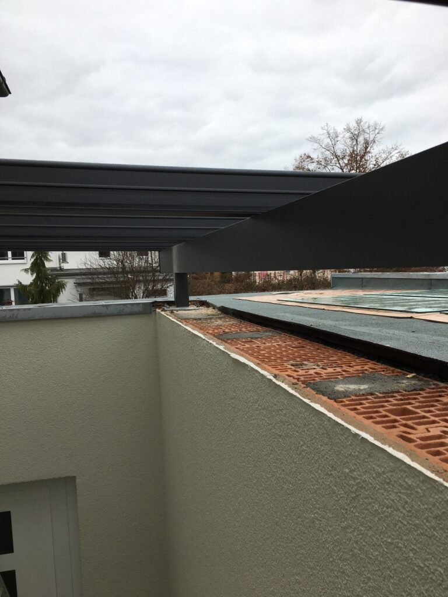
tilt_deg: -2.1
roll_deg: +4.1
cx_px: 224
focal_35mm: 29
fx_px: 500
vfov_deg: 61.7
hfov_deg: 48.2
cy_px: 298
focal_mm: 4.15
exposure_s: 1/725
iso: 25
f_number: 2.2
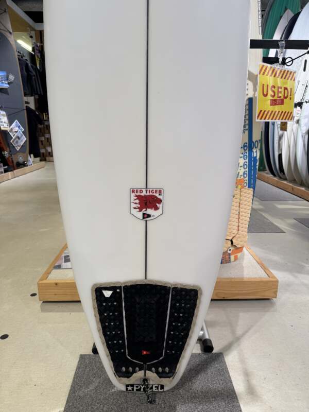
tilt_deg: -14.0
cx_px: 154
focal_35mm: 24
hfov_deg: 56.8
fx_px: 286
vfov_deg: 71.6
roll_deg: +0.8
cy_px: 206
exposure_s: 1/120
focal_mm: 6.76
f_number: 1.78
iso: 100
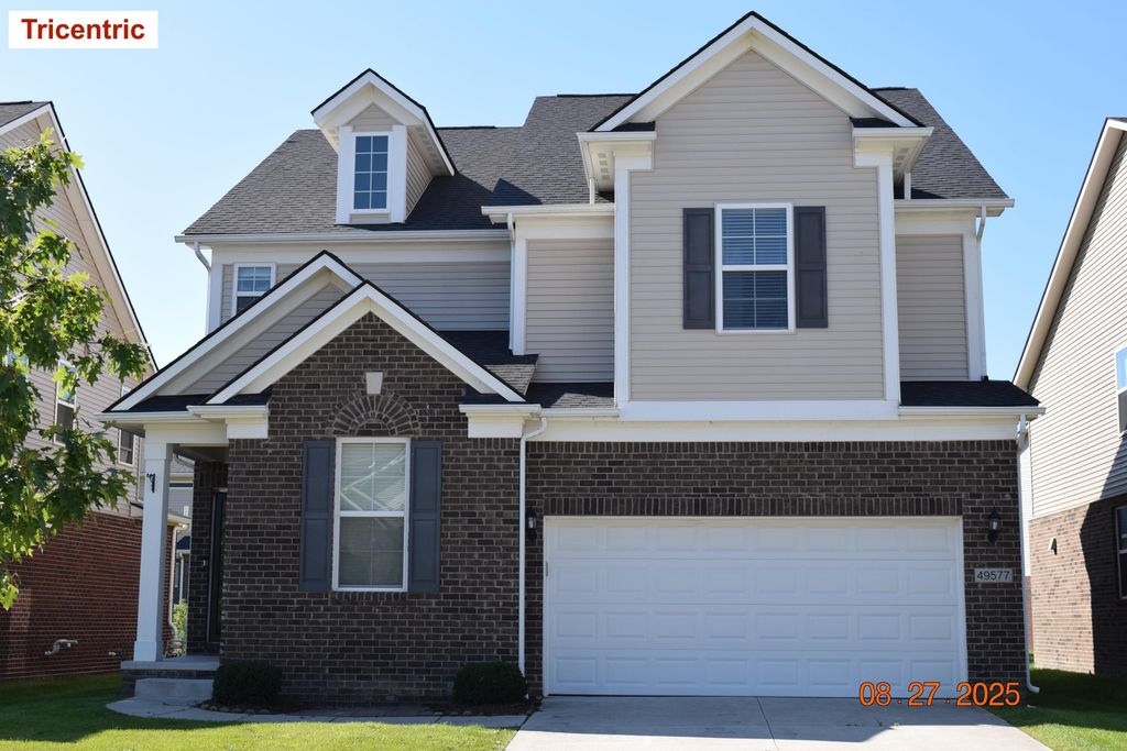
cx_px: 564
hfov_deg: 41.1
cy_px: 376
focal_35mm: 48
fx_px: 1503
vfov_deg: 28.1
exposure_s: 1/320
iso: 200
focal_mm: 32
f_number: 9
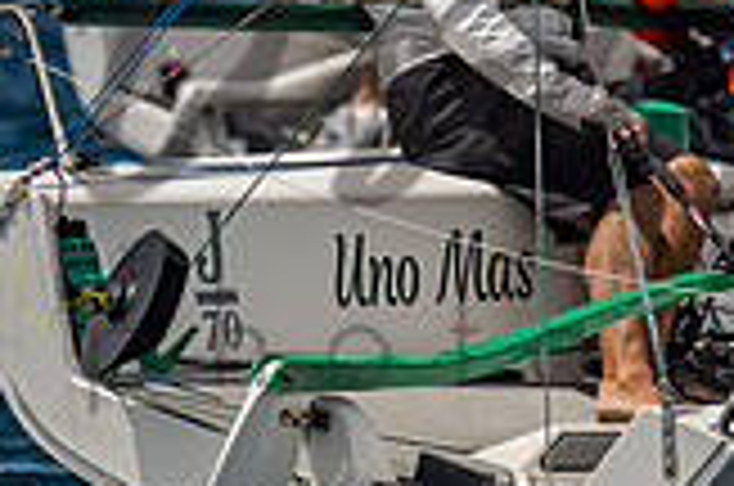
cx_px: 617
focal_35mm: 1228
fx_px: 24988
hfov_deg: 1.7
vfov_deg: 1.1
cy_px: 327
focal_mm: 250
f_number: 6.3
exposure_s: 1/4000
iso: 400
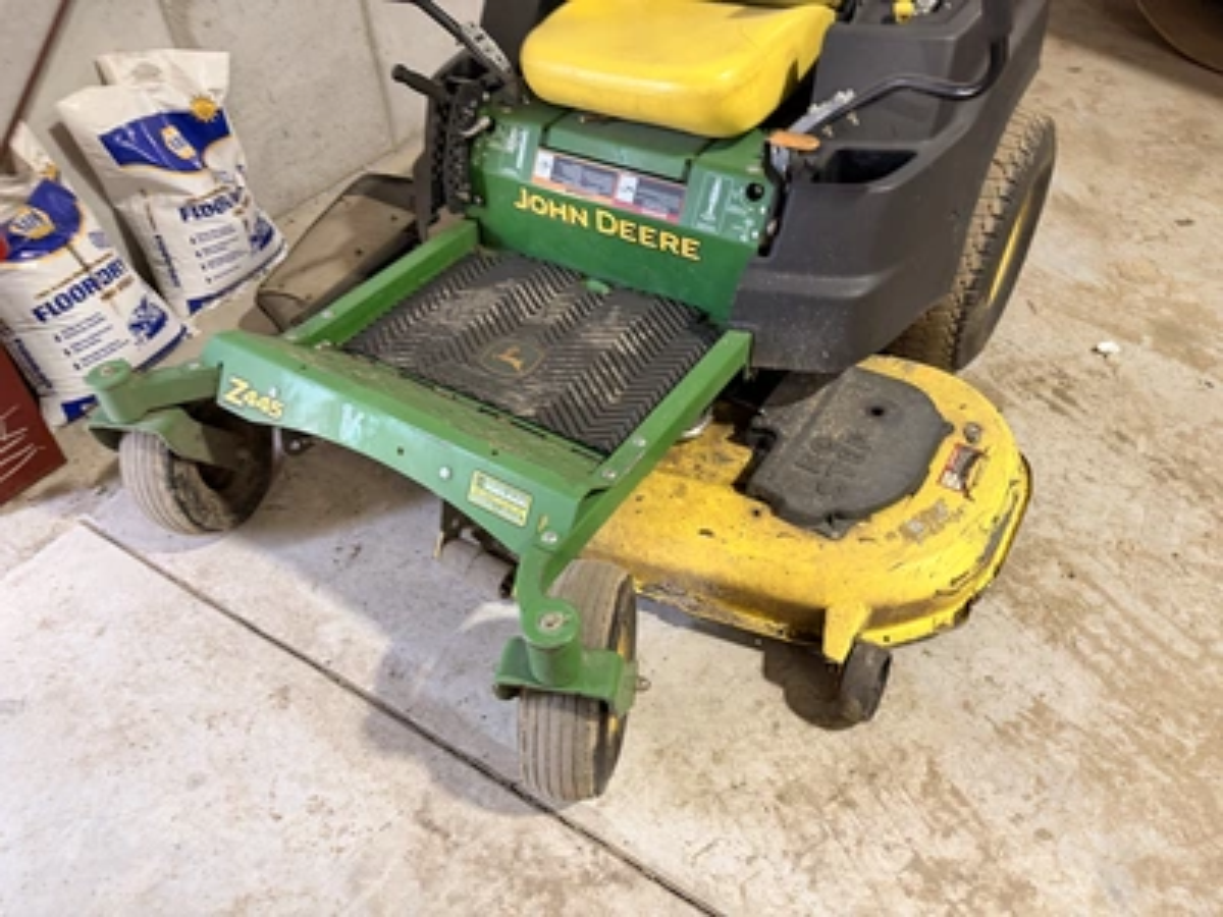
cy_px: 458
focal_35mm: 24
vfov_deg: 56.8
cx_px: 612
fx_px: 848
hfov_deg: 71.6
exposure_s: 1/60
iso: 320
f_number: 1.78
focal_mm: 6.76
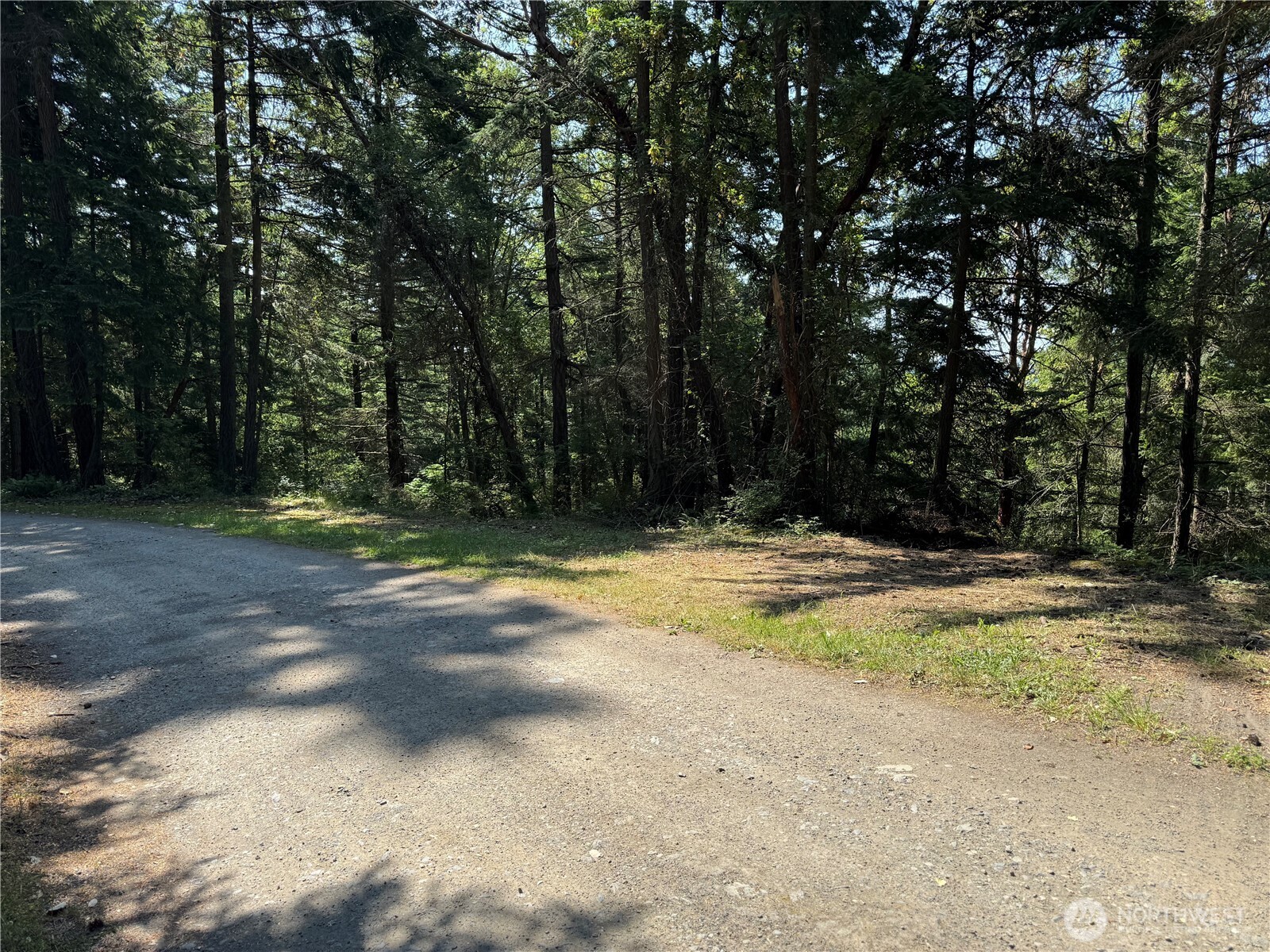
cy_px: 476
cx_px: 635
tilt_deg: -8.2
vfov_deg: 56.8
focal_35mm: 24
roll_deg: +0.0
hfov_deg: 71.6
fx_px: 881
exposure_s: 1/1488
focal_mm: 6.76
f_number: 1.78
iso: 80
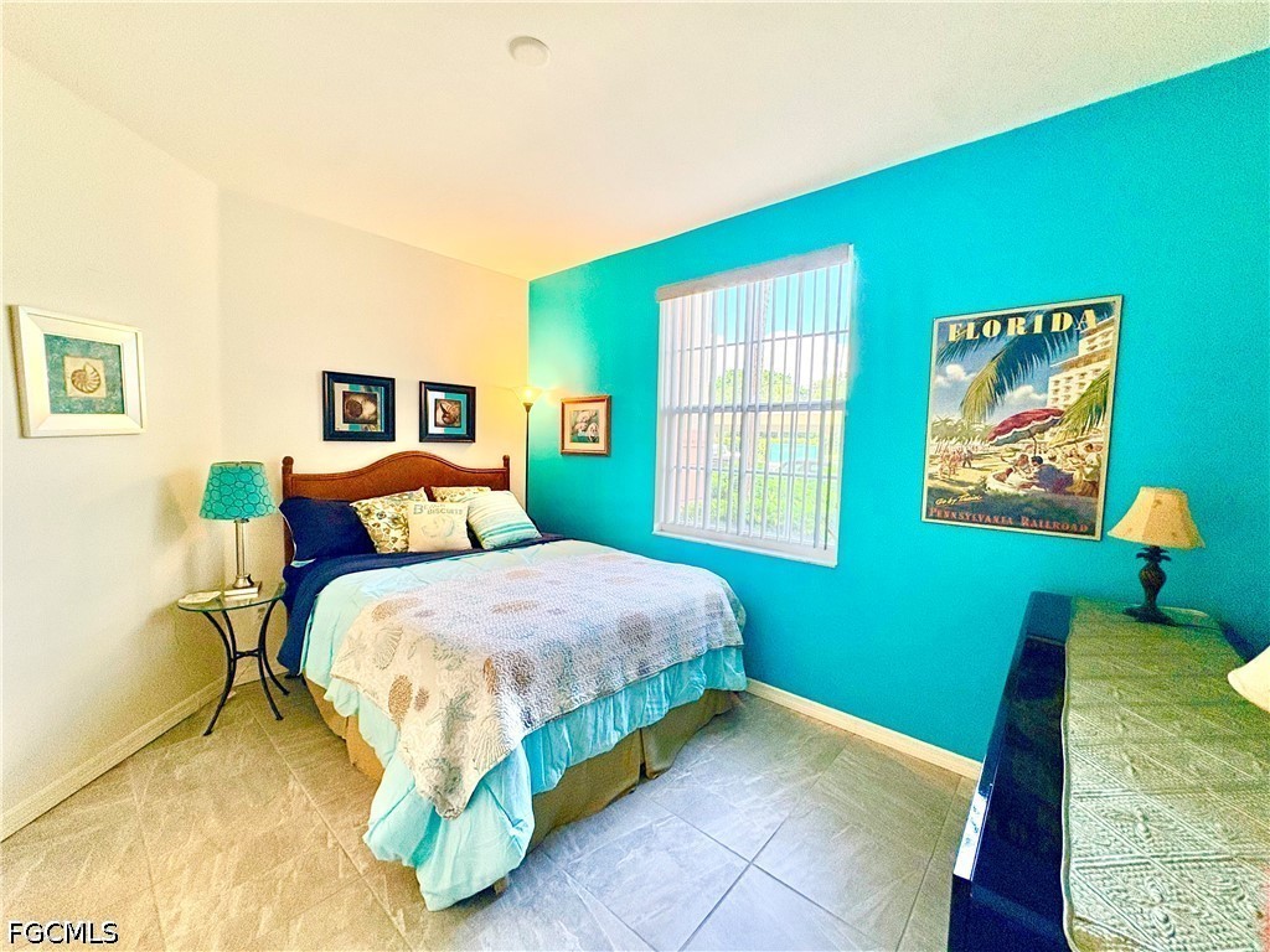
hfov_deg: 102.1
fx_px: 514
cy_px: 476
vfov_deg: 85.7
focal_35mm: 14
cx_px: 635
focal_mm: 2.22
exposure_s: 1/120
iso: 125
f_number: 2.2
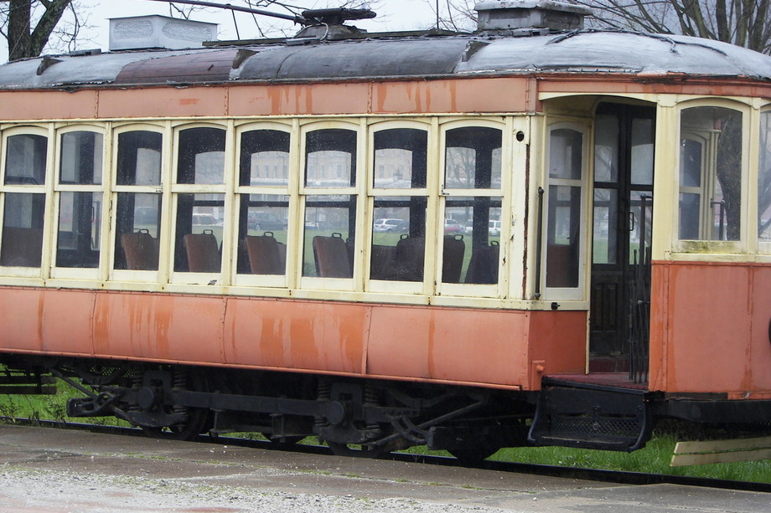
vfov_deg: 11.2
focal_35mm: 122
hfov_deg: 16.8
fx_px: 2612
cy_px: 272
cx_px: 386
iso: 64
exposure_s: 1/125
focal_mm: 19.5
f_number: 3.2
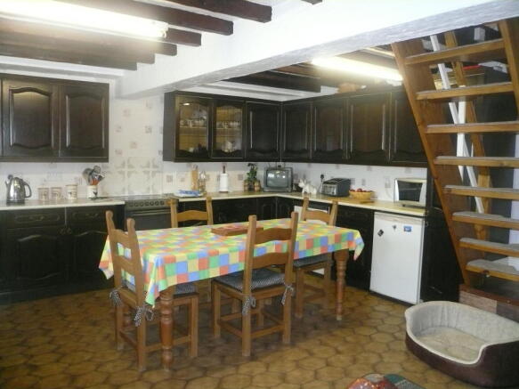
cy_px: 194
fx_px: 420
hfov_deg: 63.5
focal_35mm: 28
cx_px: 260
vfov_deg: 49.7
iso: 400
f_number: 2.8
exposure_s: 1/30
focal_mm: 4.6
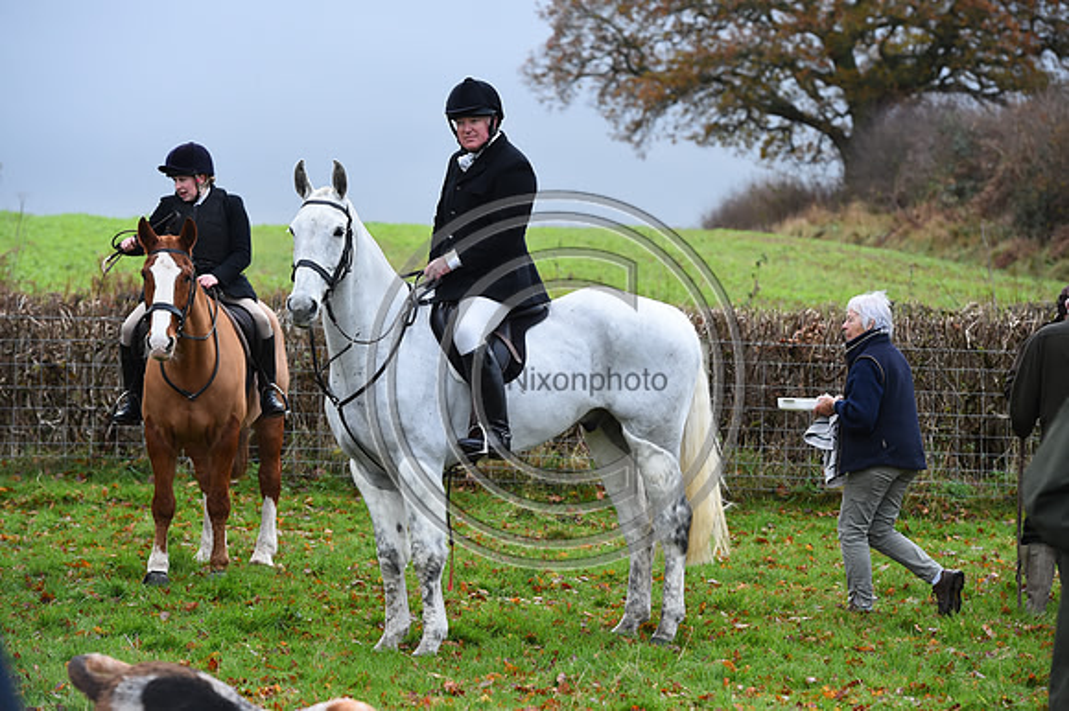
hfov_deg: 14.7
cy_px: 356
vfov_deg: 9.8
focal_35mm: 140
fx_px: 4155
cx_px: 534
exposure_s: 1/1000
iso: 1600
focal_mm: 140
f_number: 5.6
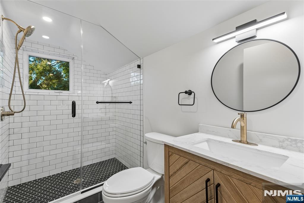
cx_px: 152
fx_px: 135
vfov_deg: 73.7
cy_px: 102
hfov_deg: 96.8
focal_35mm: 16
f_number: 8
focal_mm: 16
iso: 800
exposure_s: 1/50
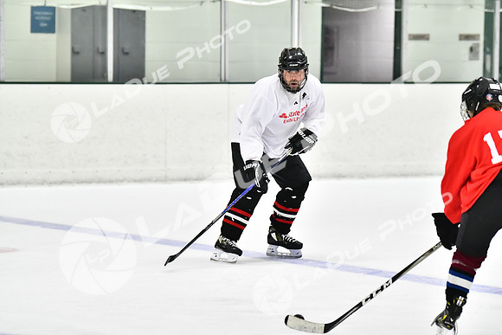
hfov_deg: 9.1
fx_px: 3138
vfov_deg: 6.1
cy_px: 168
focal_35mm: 225
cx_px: 251
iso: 6400
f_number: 2.8
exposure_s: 1/1250
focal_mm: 150
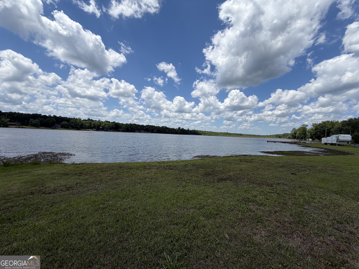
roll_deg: -2.3
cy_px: 134
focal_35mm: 14
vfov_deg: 85.7
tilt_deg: -0.9
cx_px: 180
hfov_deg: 102.1
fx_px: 145
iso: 20
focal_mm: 2.22
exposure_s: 1/1312
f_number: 2.2
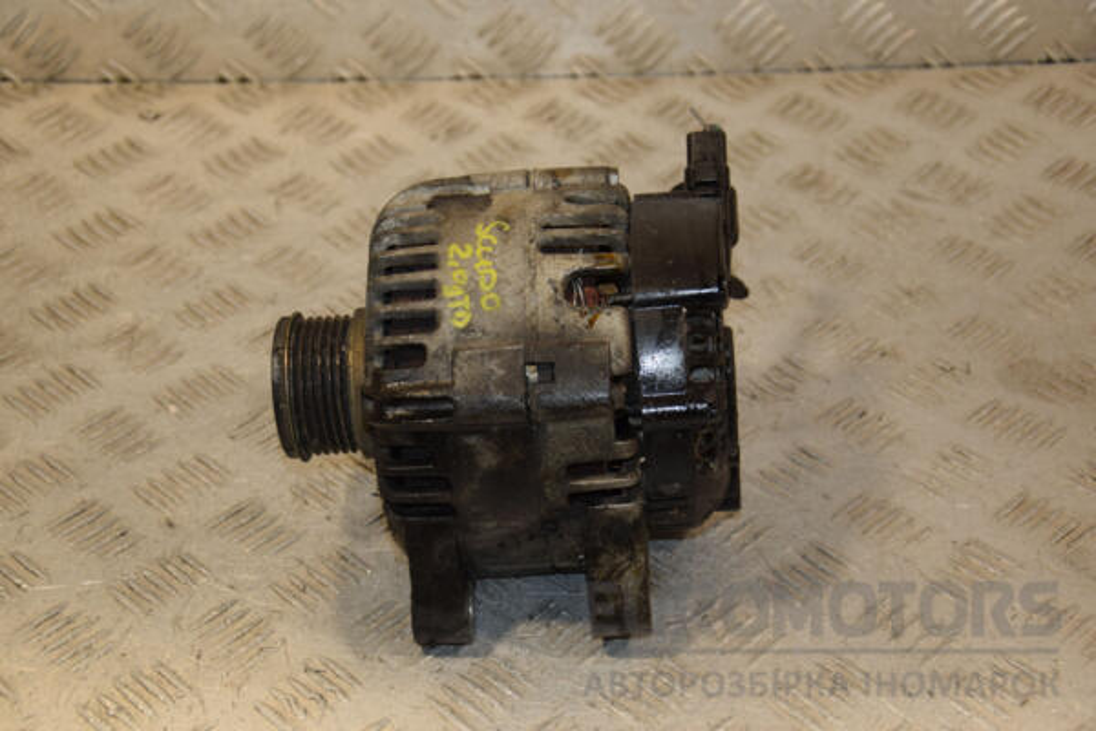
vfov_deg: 18.9
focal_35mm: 72
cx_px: 548
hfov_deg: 28.1
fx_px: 2192
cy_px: 366
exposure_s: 1/200
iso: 800
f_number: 4.8
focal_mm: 48
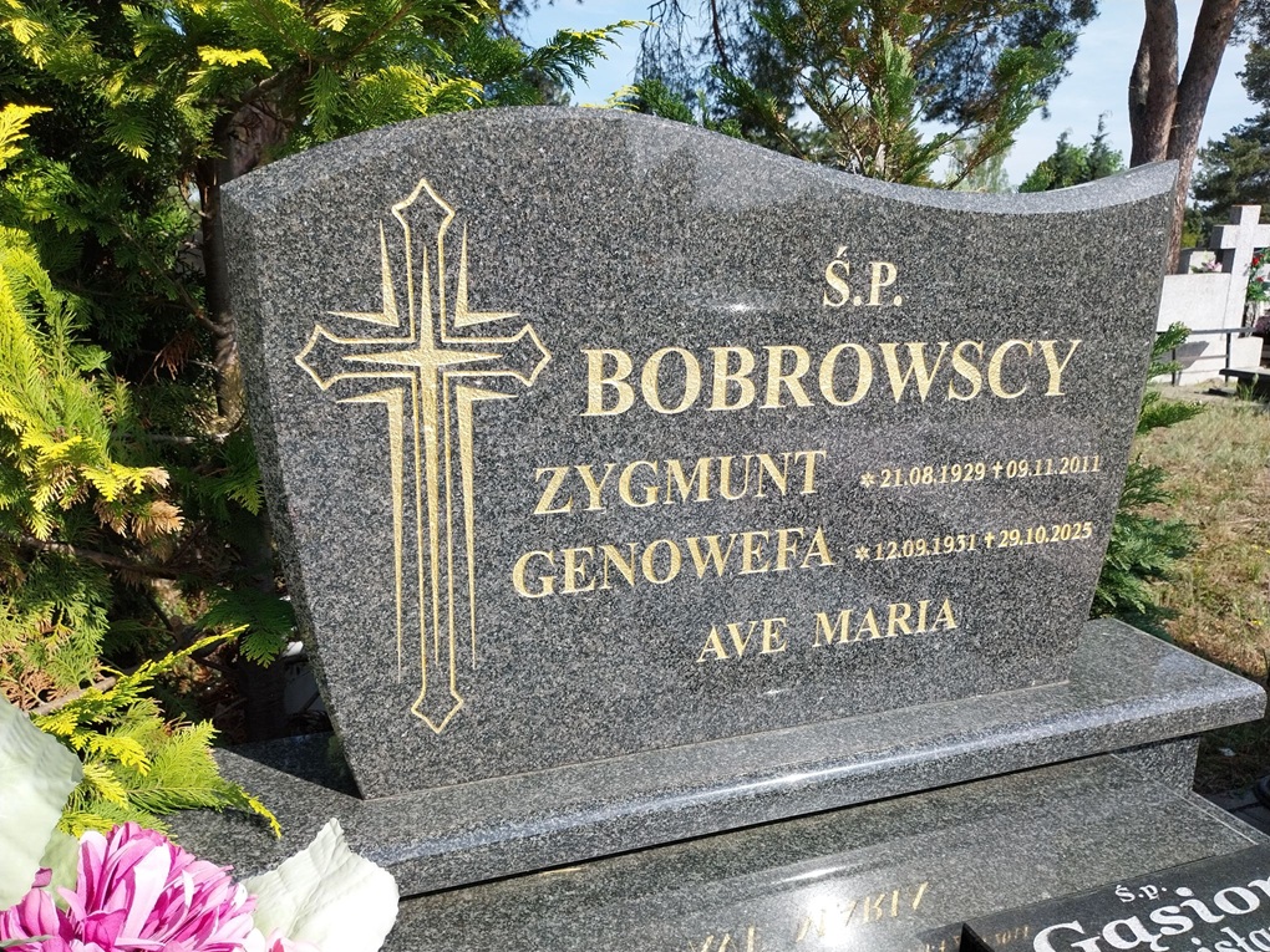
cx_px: 635
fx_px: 954
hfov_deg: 67.3
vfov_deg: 53.1
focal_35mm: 26
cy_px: 476
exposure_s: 1/643
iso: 25
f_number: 1.8
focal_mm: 4
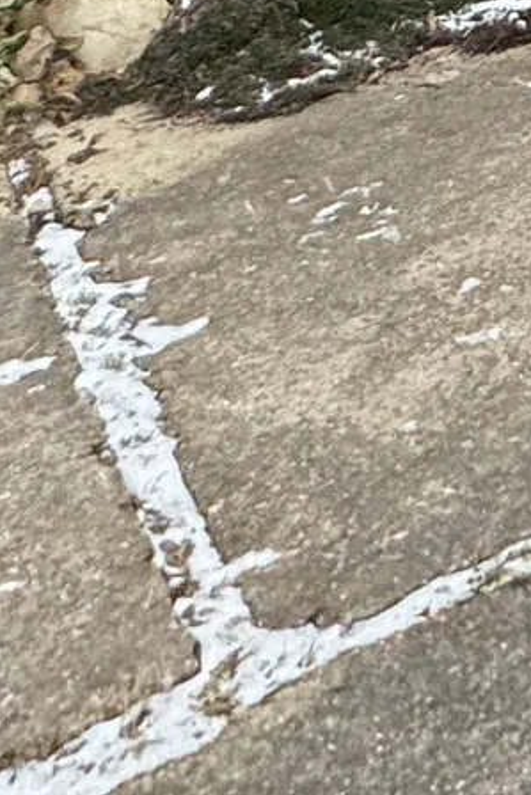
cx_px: 1332
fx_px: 1724
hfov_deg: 12.8
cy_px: -800
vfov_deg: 17.9
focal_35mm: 78
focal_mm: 2.22
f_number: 2.2
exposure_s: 1/163
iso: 40
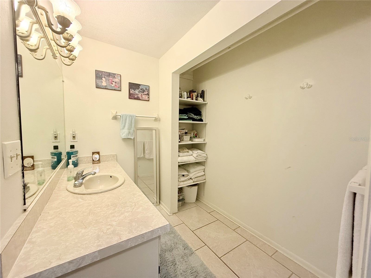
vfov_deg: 85.7
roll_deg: -0.7
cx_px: 186
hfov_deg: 102.1
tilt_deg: -3.4
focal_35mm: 14
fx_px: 150
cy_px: 139
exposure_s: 1/120
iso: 200
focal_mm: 2.22
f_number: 2.2
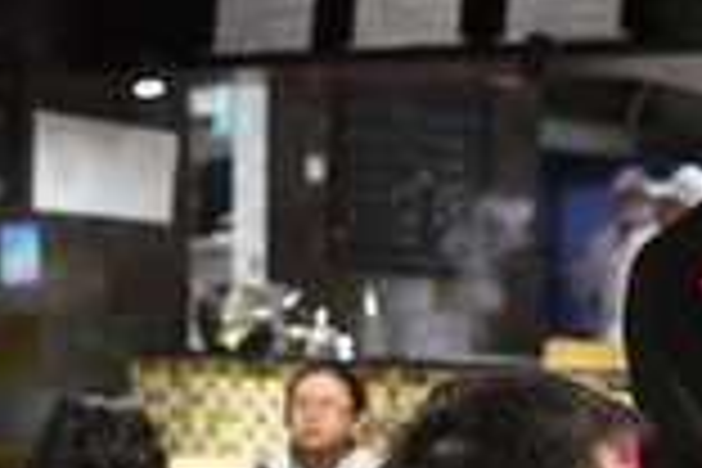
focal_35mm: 109
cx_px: 585
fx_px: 2125
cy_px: 504
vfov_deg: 12.4
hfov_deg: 18.5
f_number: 2.8
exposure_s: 1/25
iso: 1600
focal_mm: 35
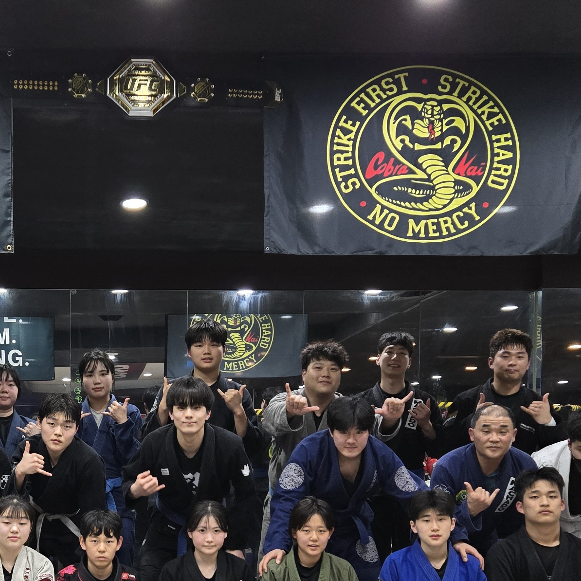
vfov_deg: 32.1
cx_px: 134
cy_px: 495
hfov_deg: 32.7
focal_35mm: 51
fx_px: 968
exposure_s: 1/60
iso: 500
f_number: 1.8
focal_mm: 5.4
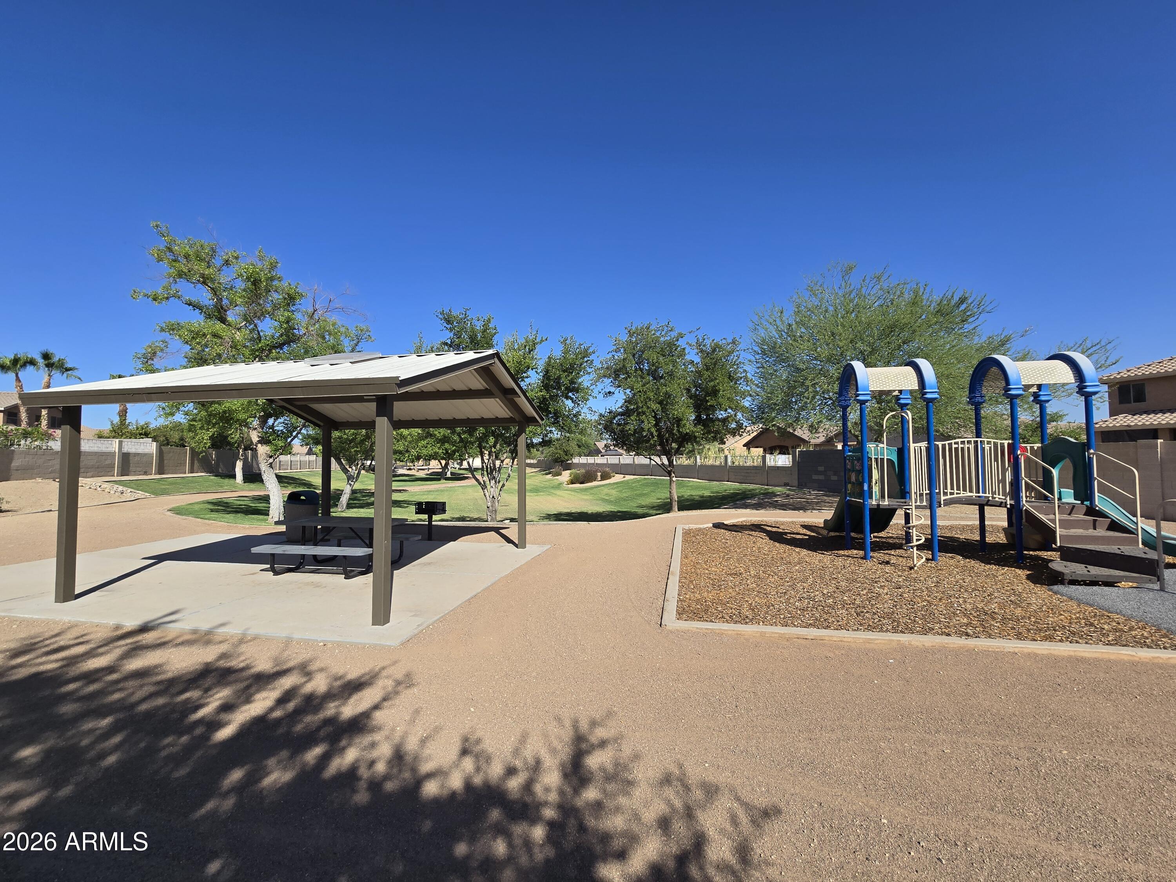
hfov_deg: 106.2
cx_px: 588
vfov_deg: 89.9
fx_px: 442
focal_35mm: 13
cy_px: 441
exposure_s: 1/2579
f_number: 2.2
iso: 50
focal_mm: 2.2
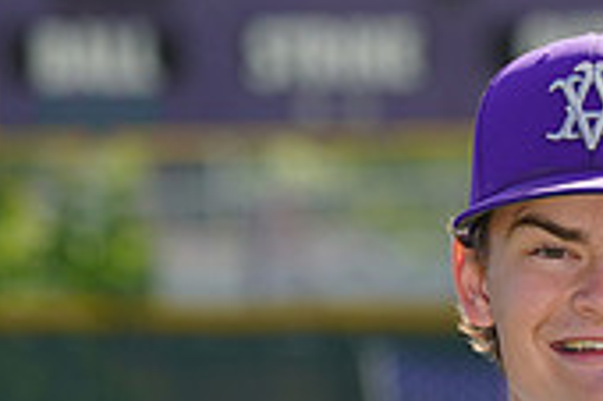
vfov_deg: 1.7
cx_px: 614
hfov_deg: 2.6
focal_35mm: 791
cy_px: 582
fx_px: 13236
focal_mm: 232
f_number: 8
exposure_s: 1/250
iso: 100
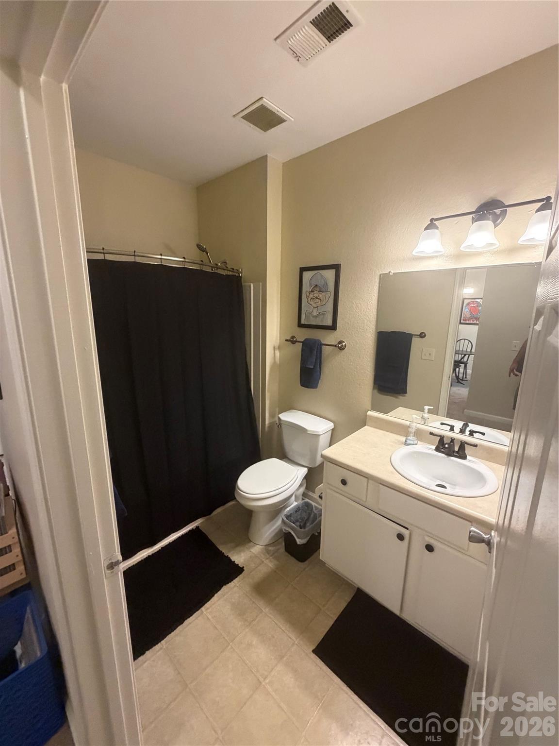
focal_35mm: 14
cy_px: 373
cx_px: 280
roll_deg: -0.9
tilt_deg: -11.5
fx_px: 301
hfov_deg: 85.7
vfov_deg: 102.1
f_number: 2.2
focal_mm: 2.22
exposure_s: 1/60
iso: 500
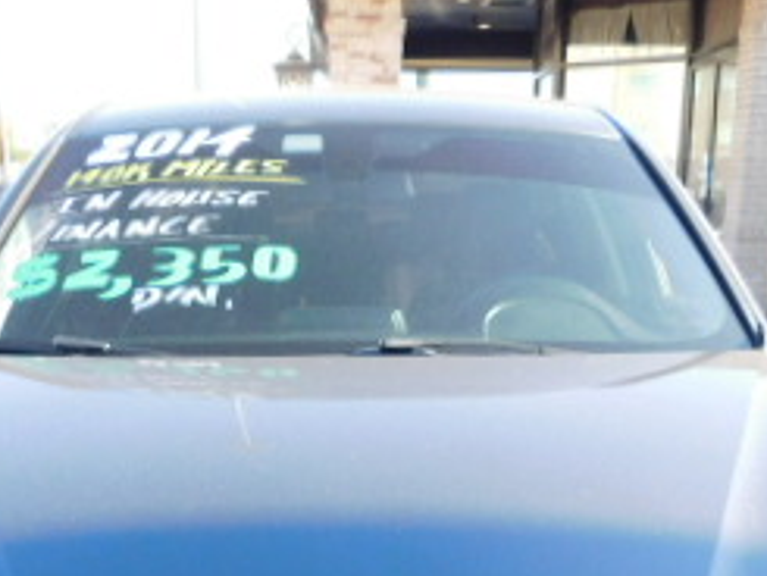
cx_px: 351
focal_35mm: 60
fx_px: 1330
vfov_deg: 22.3
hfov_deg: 32.2
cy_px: 711
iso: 125
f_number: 3
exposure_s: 1/200
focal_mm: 4
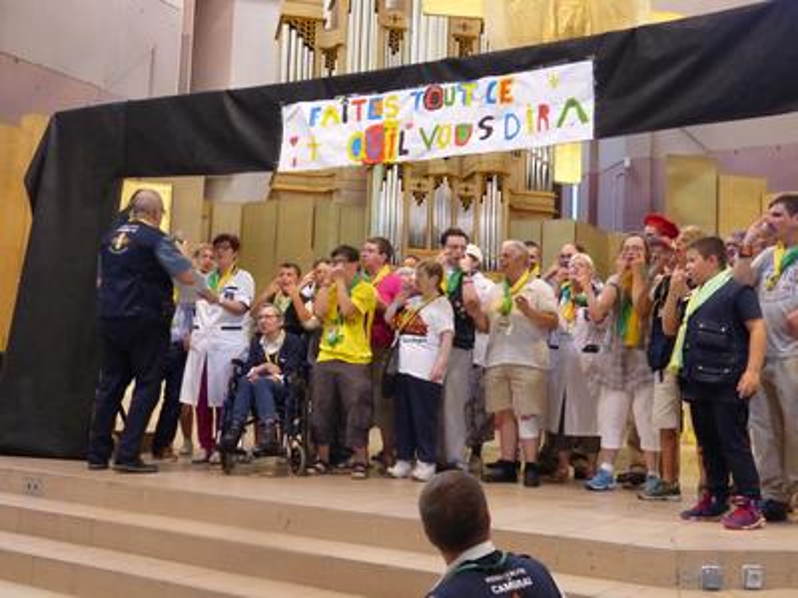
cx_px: 399
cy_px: 299
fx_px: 945
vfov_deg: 35.1
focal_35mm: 41
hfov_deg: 45.8
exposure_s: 1/40
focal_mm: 7.4
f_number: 2.8
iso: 800
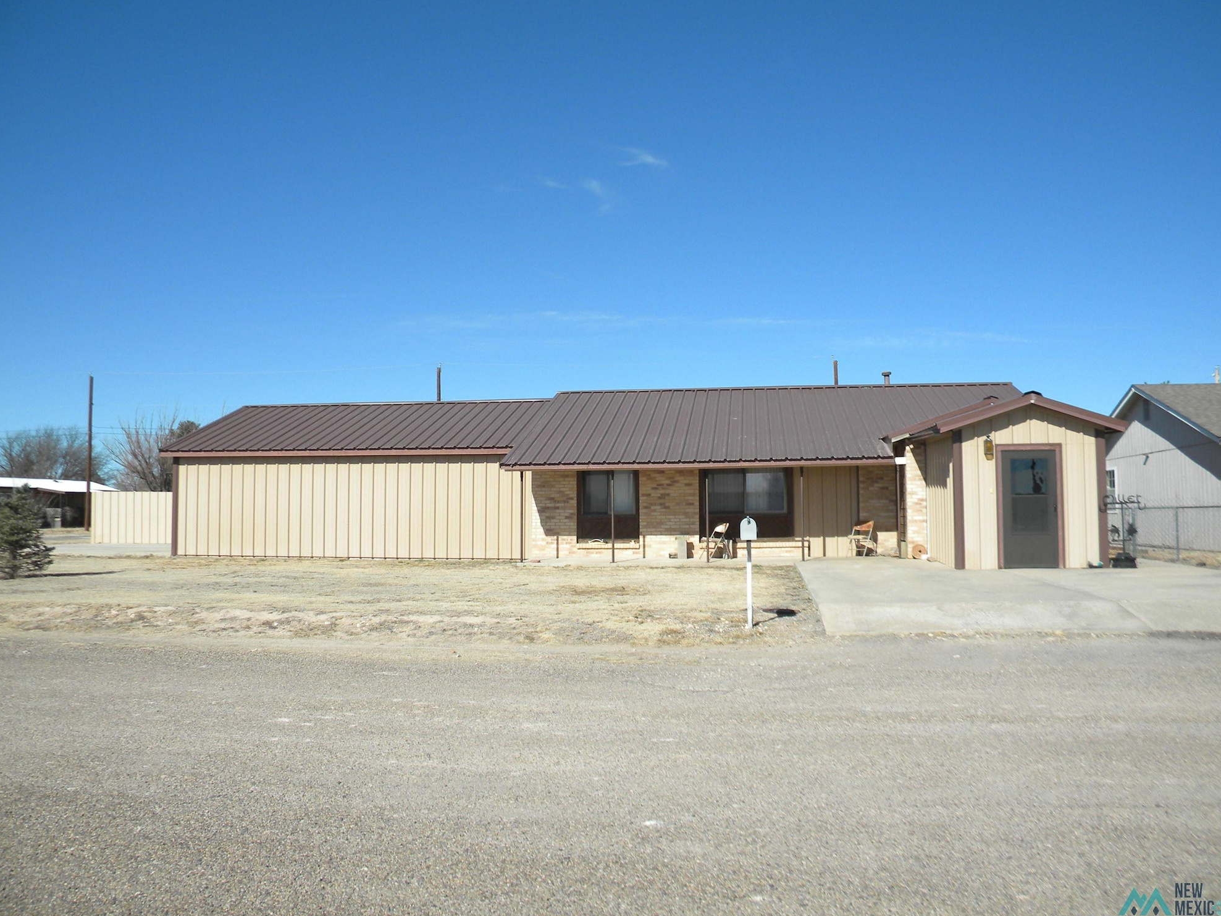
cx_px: 618
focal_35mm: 29
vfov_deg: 48.2
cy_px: 449
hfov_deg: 61.7
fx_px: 1023
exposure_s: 1/279
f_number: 7
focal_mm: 5
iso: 80
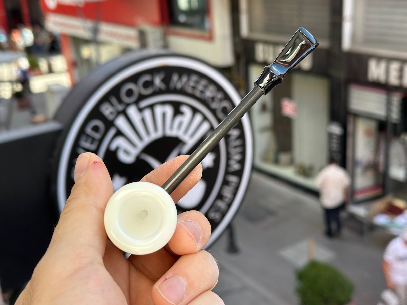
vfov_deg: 30.3
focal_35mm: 48
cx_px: 204
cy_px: 152
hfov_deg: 39.7
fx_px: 564
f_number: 1.78
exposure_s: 1/424
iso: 64
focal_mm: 6.86
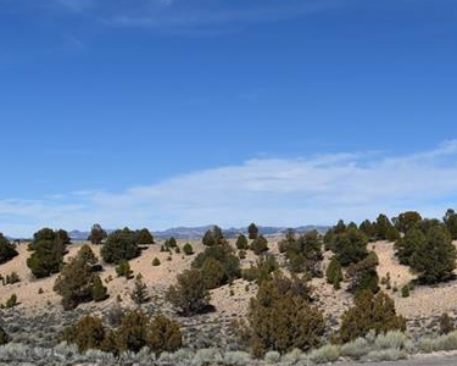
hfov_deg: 33.3
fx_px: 730
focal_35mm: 54
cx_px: 395
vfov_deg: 27.6
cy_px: 291
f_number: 10
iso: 100
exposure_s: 1/400
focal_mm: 18
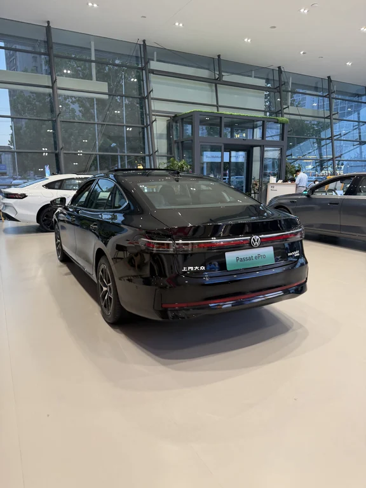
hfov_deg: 56.8
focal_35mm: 24
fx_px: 338
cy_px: 244
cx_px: 183
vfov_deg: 71.6
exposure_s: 1/50
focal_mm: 6.76
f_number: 1.78
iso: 125
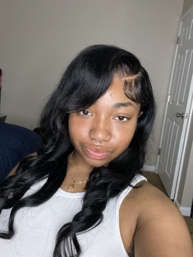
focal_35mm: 30
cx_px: 96
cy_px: 128
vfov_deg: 60.0
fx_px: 223
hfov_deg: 46.8
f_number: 2.2
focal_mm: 2.71
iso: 800
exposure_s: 1/29
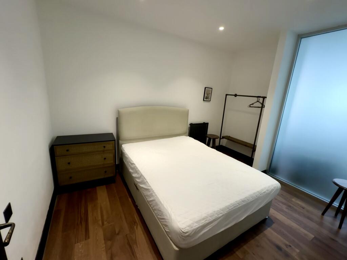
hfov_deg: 102.1
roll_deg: -3.6
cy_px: 130
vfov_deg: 85.7
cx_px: 174
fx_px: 140
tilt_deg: -14.0
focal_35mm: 14
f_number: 2.2
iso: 125
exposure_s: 1/87
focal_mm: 2.22
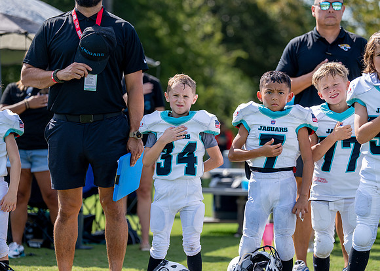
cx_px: 184
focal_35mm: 137
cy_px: 136
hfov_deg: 14.6
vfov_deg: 10.5
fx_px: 1481
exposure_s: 1/1600
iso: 160
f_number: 2.8
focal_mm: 130
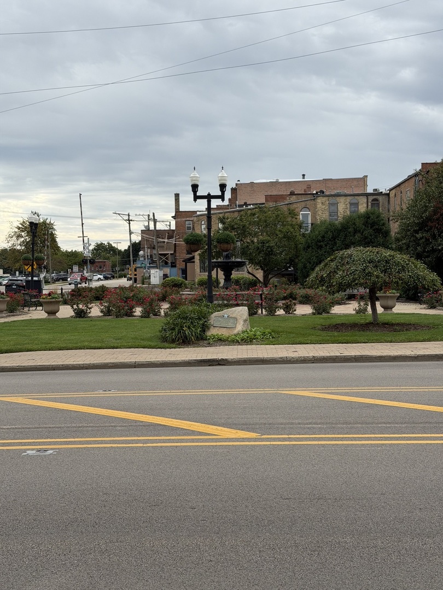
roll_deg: +0.5
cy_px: 295
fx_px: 819
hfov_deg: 30.3
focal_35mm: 48
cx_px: 222
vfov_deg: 39.7
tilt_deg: -1.7
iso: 64
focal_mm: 6.76
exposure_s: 1/2865
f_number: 1.78
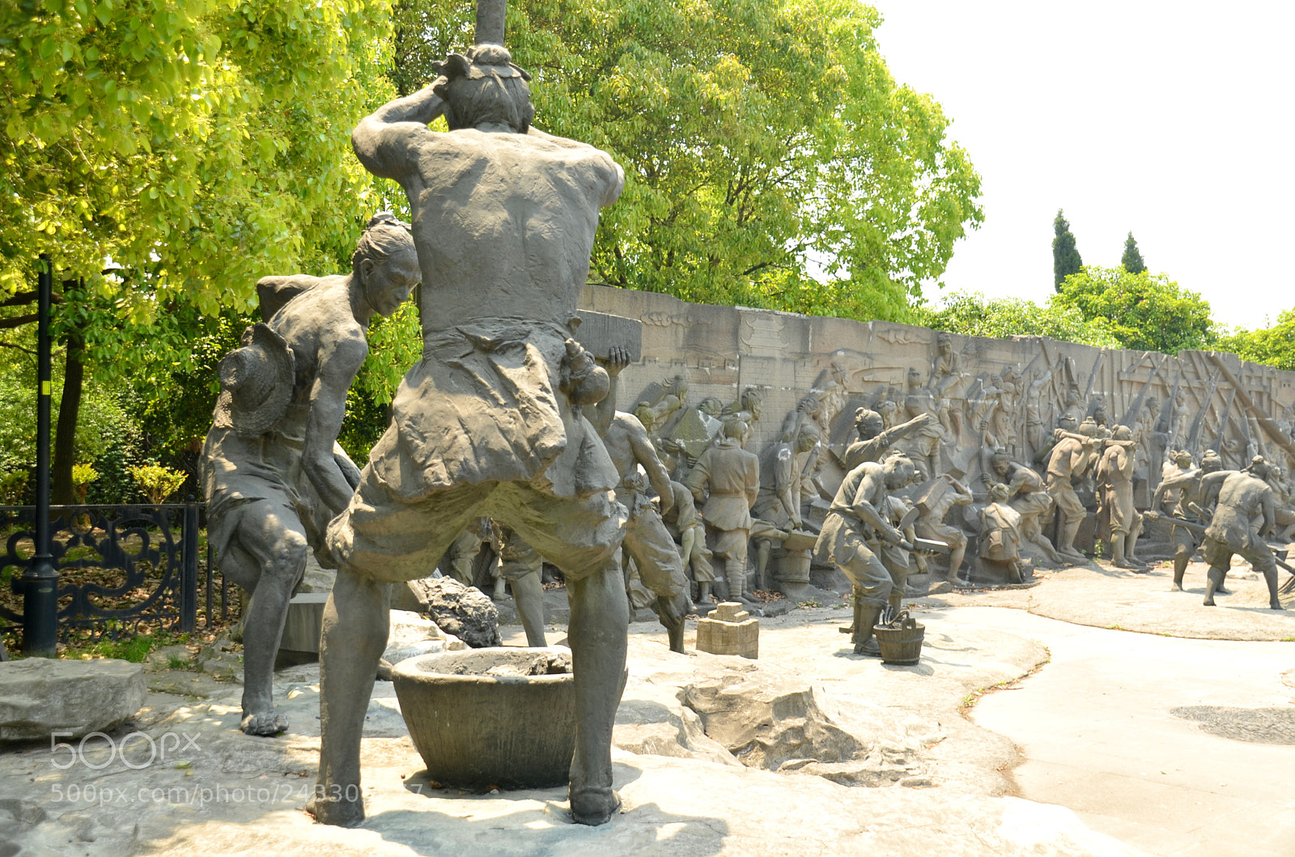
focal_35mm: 38
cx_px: 648
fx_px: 1346
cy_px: 428
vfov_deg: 35.3
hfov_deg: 51.4
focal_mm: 25
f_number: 6.3
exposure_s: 1/50
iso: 100
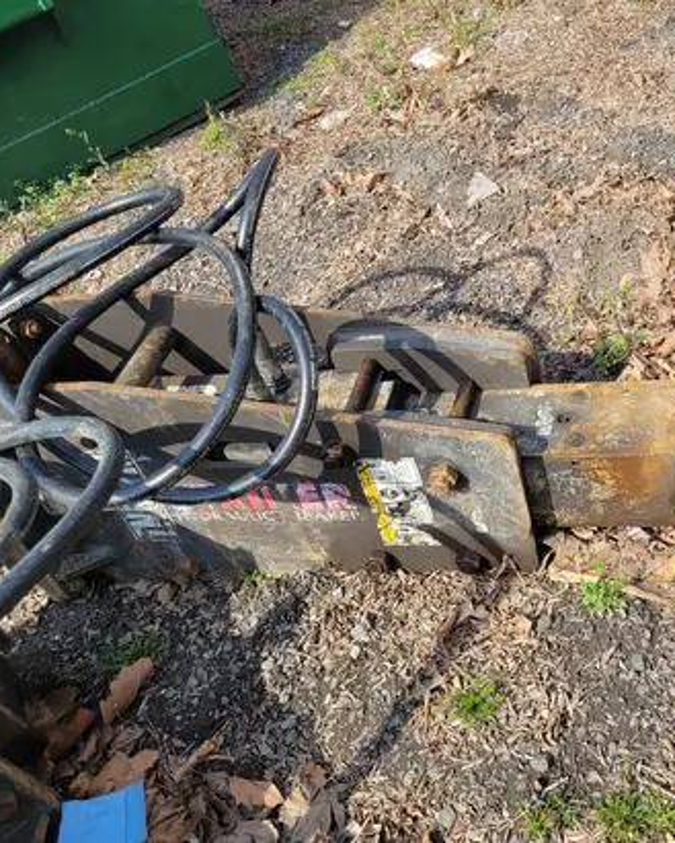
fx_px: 849
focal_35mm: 34
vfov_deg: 52.8
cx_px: 513
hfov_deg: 42.0
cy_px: 422
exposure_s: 1/1318
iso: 40
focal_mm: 5.4
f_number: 1.8
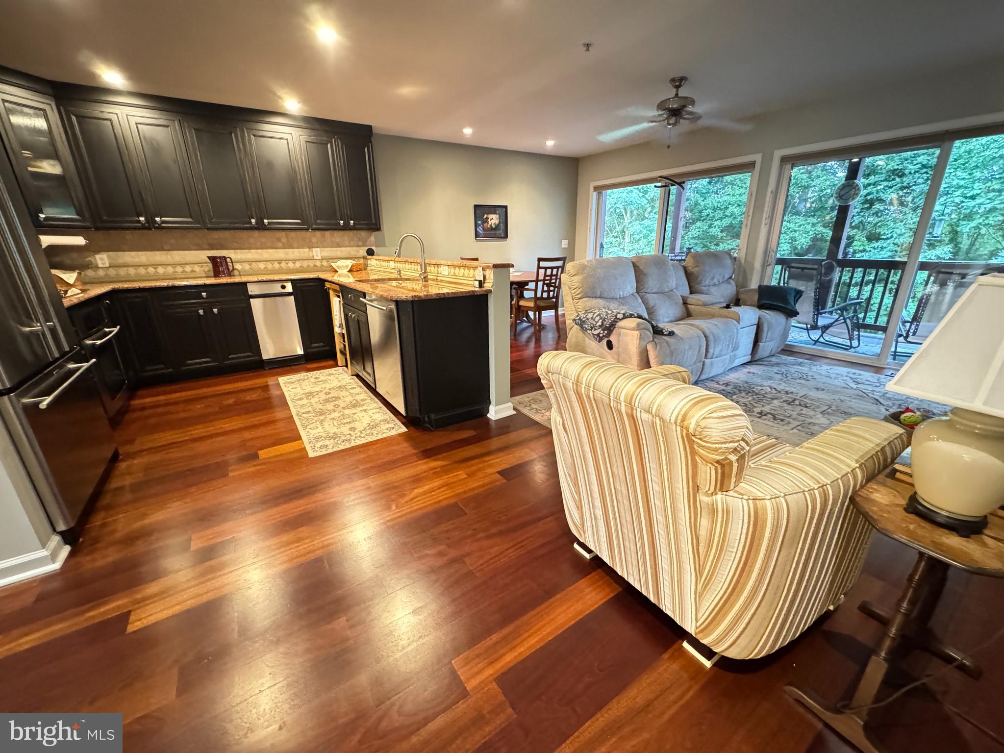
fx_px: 406
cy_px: 376
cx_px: 502
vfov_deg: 85.7
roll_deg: +0.5
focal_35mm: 14
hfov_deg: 102.1
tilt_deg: -18.6
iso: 2000
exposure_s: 1/30
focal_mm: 2.22
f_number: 2.2
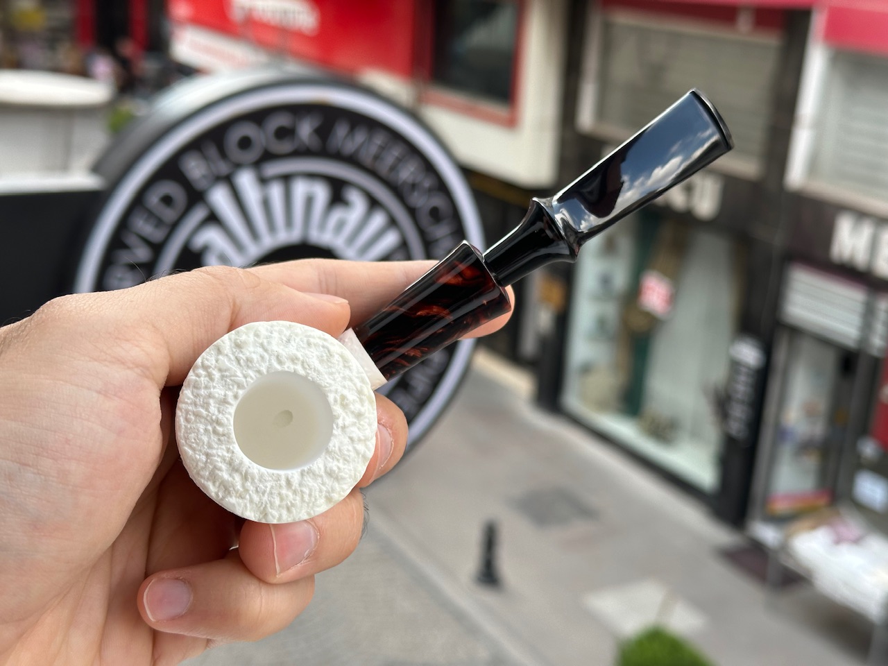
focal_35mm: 48
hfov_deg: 39.7
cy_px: 333
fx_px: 1231
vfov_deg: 30.3
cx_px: 444
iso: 64
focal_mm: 6.86
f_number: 1.78
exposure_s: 1/431
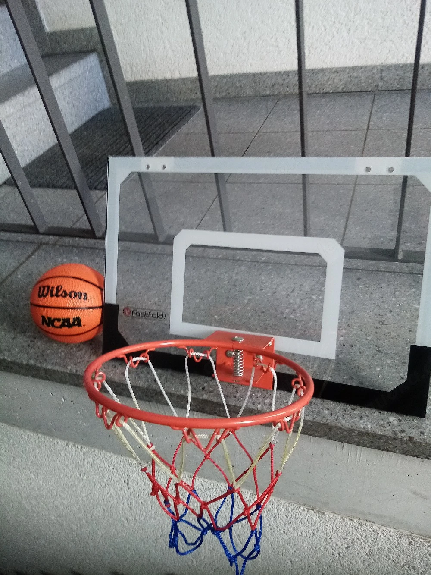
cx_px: 216
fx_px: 432
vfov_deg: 67.3
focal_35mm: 26
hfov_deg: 53.1
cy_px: 288
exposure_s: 1/33.4
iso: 126
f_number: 1.8
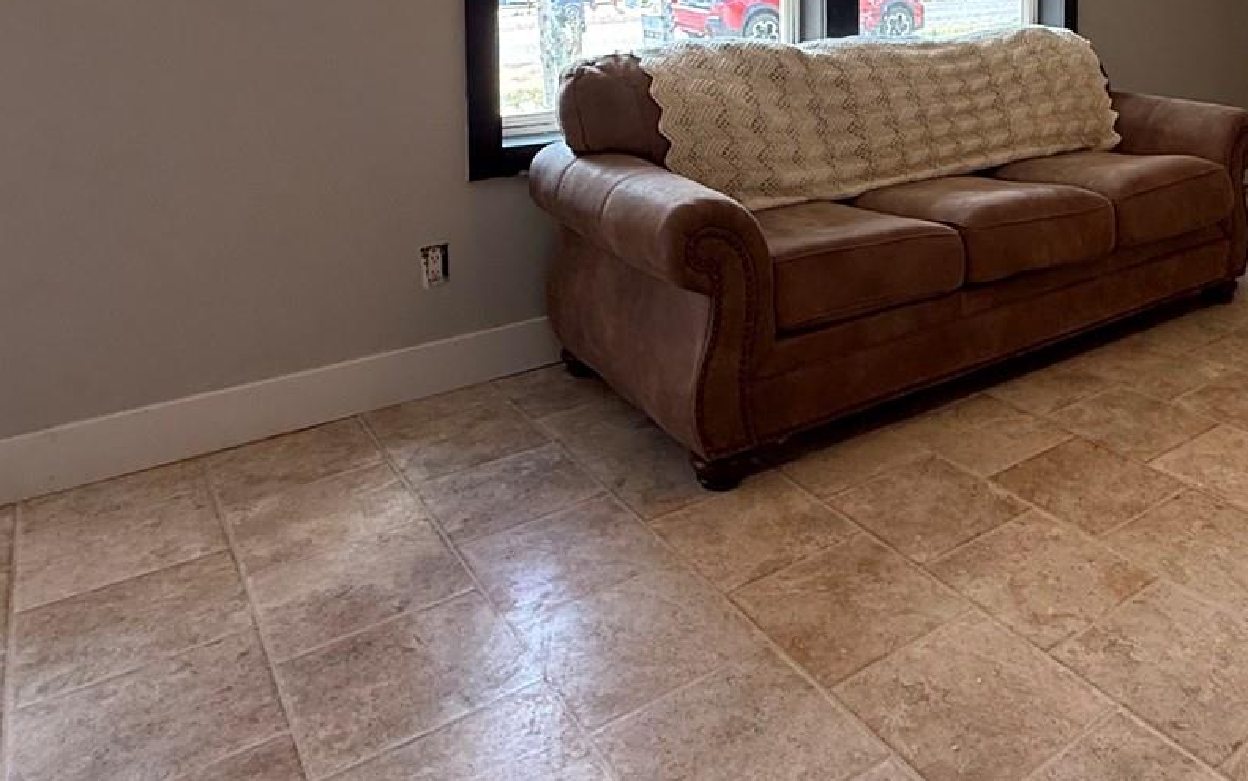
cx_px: 931
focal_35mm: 30
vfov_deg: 37.8
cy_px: 17
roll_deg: +0.1
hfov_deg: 59.6
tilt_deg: -2.8
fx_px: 1021
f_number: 2.2
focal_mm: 2.22
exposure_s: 1/120
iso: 100
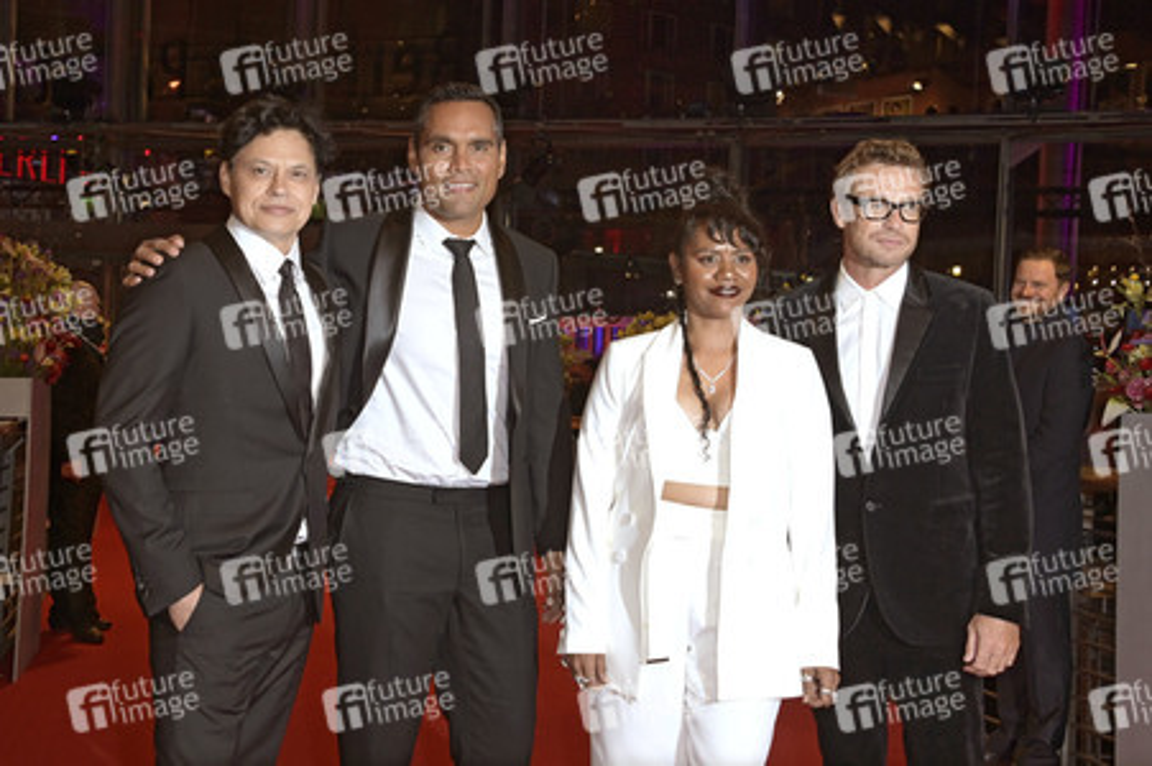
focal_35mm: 45
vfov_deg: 29.8
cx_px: 576
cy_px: 383
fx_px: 1439
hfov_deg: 43.6
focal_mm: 45
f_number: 6.3
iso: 1250
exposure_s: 1/250
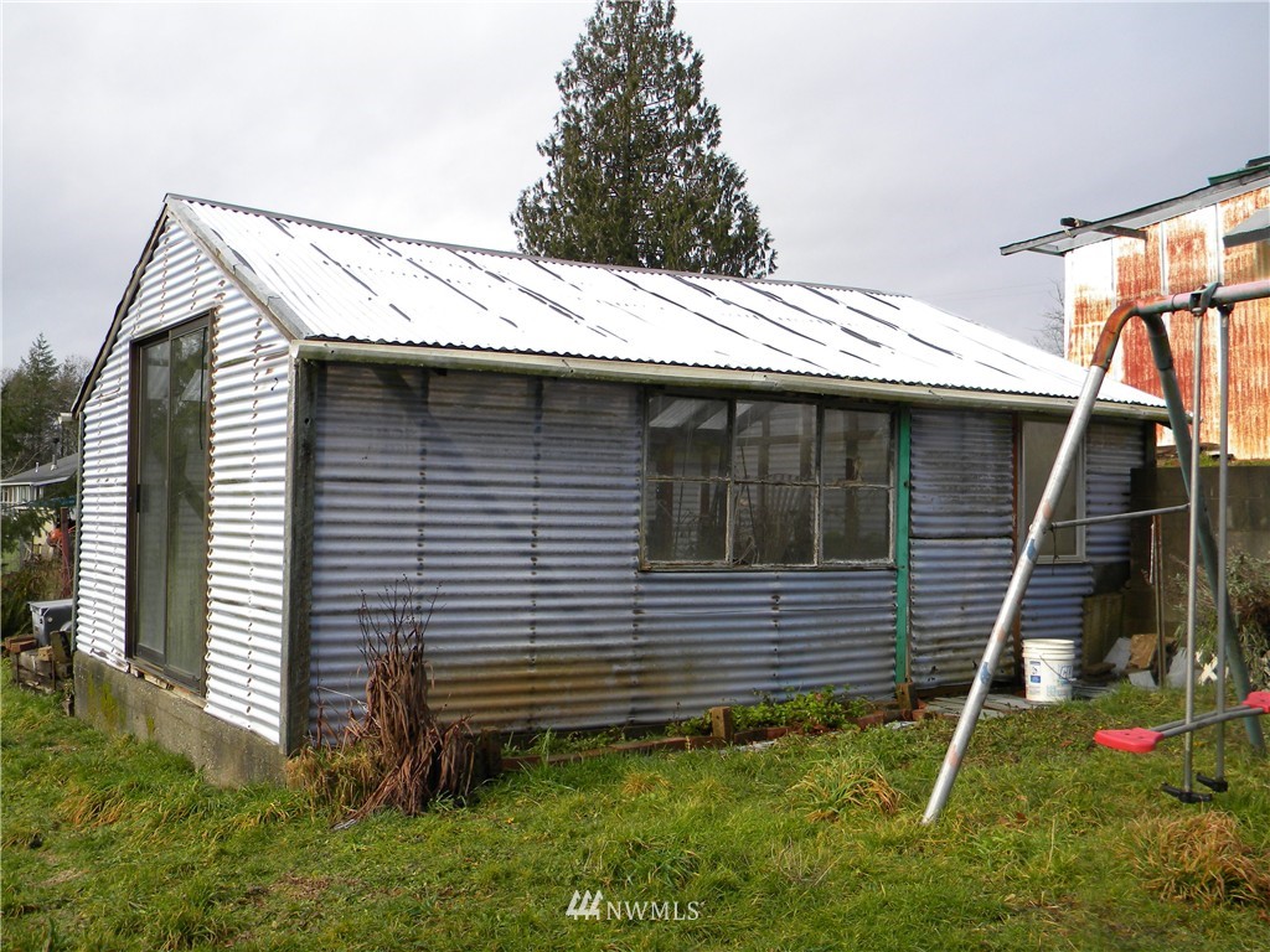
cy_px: 476
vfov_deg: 39.7
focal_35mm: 36
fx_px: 1321
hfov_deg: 51.4
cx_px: 635
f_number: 3.7
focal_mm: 6.4
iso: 80
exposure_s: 1/419
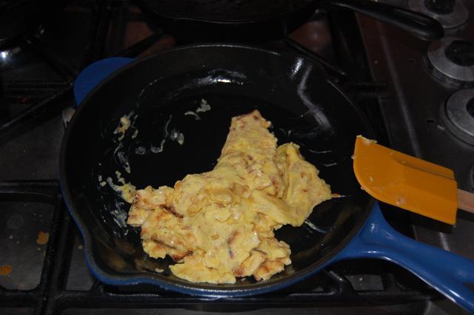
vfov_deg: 29.8
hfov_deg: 43.6
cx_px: 237
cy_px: 158
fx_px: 592
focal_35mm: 45
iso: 400
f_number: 4.2
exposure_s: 1/60
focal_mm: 30
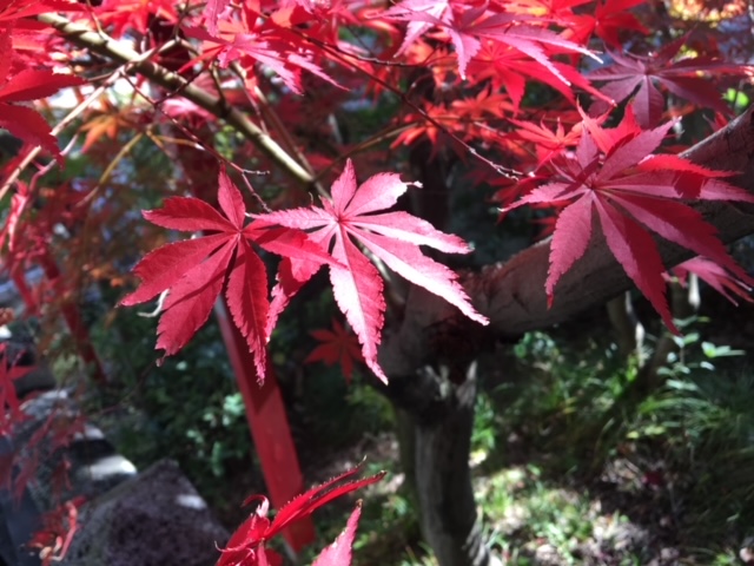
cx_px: 377
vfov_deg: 48.2
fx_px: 632
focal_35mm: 29
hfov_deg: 61.7
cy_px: 283
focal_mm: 4.15
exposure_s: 1/120
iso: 32
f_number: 2.2
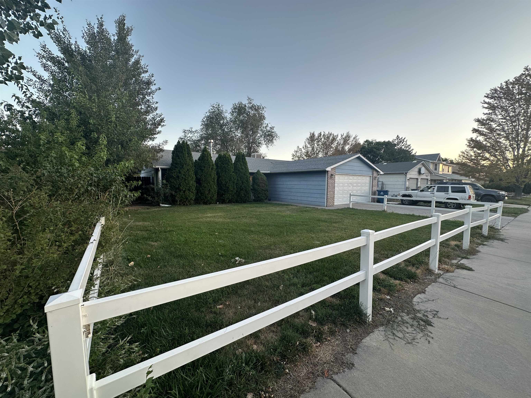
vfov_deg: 85.7
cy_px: 199
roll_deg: +0.0
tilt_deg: -4.2
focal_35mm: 14
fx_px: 215
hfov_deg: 102.1
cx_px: 266
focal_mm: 2.22
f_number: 2.2
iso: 40
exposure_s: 1/99
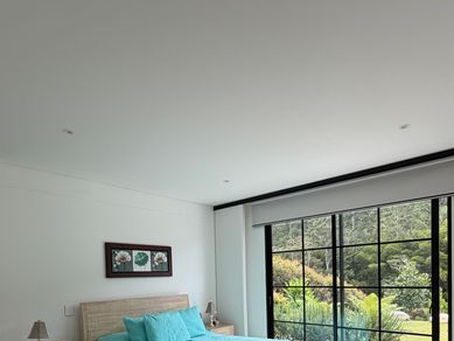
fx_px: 315
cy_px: 285
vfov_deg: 52.2
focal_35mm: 24
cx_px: 221
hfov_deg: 71.6
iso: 40
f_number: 2.2
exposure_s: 1/202
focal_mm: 2.22
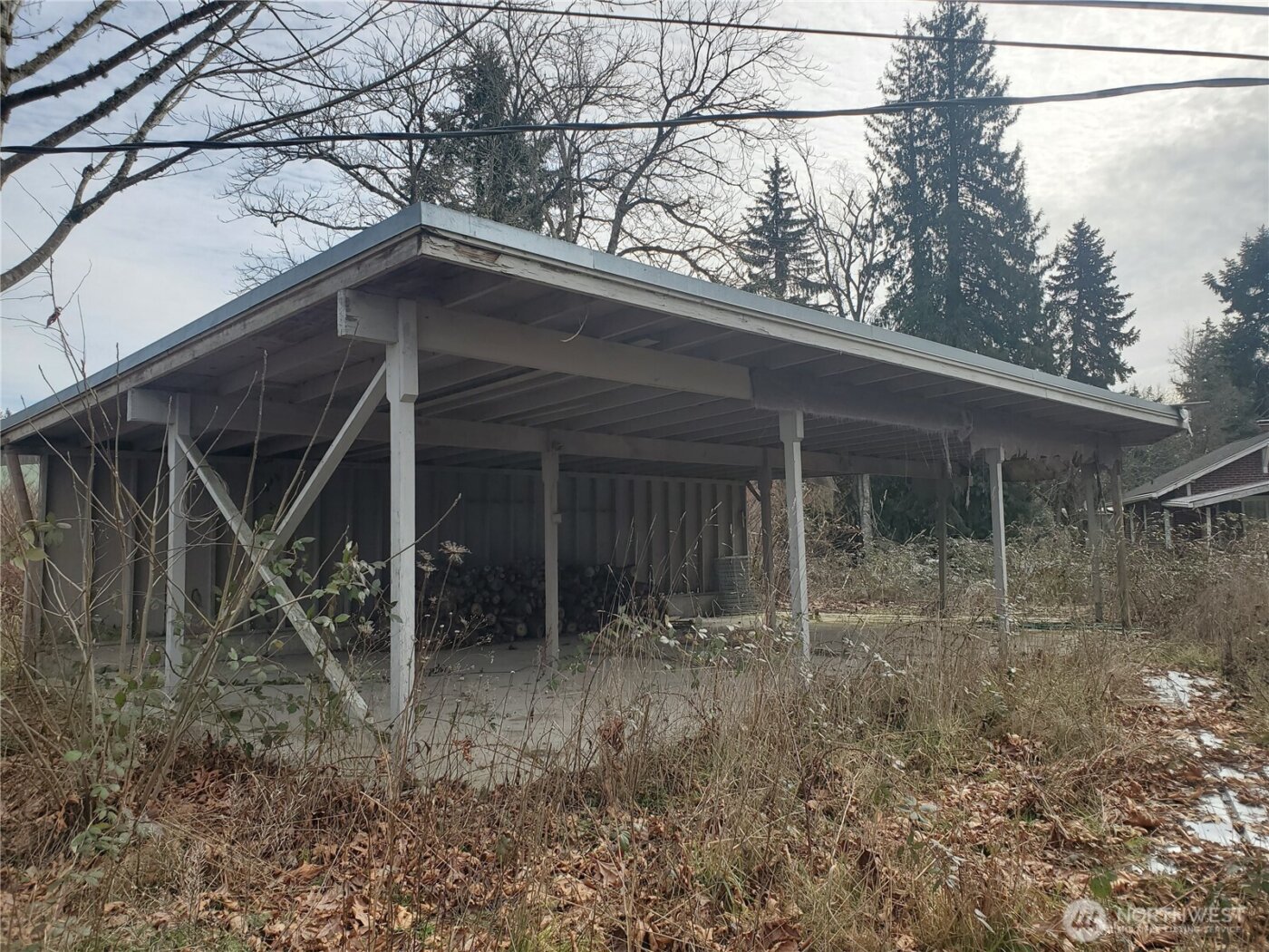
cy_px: 476
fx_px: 953
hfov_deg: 67.3
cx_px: 634
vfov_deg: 53.1
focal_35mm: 26
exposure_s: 1/1183
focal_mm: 4.3
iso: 50
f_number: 2.4
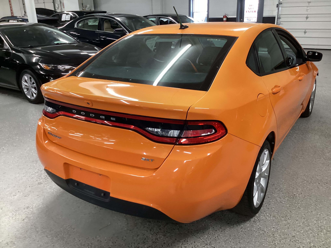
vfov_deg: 45.4
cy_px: 124
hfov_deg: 58.4
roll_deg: +1.3
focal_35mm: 31
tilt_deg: -22.9
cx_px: 166
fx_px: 296
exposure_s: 1/50
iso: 320
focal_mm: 3.3
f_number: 2.4
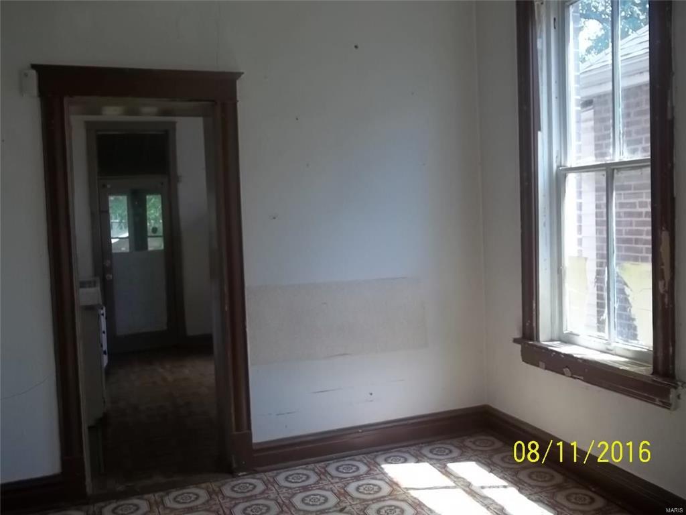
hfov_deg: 56.8
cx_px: 343
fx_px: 634
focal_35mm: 32
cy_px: 258
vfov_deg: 44.2
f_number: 2.9
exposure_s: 1/100
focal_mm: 5.7
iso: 64
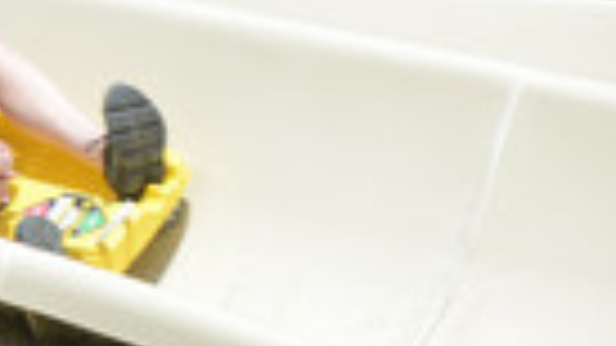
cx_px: -238
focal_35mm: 595
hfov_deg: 3.6
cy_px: 200
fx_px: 9717
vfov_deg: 2.0
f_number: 6.3
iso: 180
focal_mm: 195
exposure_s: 1/640
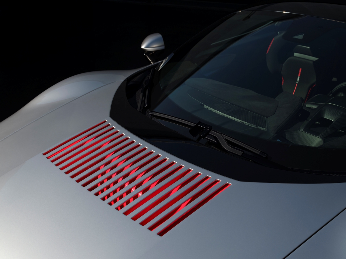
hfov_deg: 42.1
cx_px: 173
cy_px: 130
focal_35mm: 45
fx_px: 450
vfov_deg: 32.2
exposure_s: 1/640
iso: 400
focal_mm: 57.5
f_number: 11
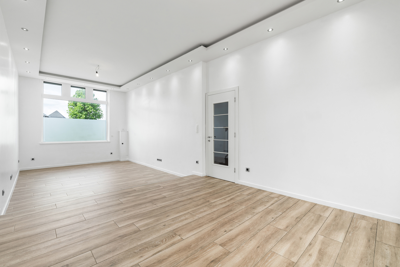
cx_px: 200
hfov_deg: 96.7
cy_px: 134
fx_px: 178
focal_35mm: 16
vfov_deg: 73.7
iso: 250
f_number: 11
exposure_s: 1/8
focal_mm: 16
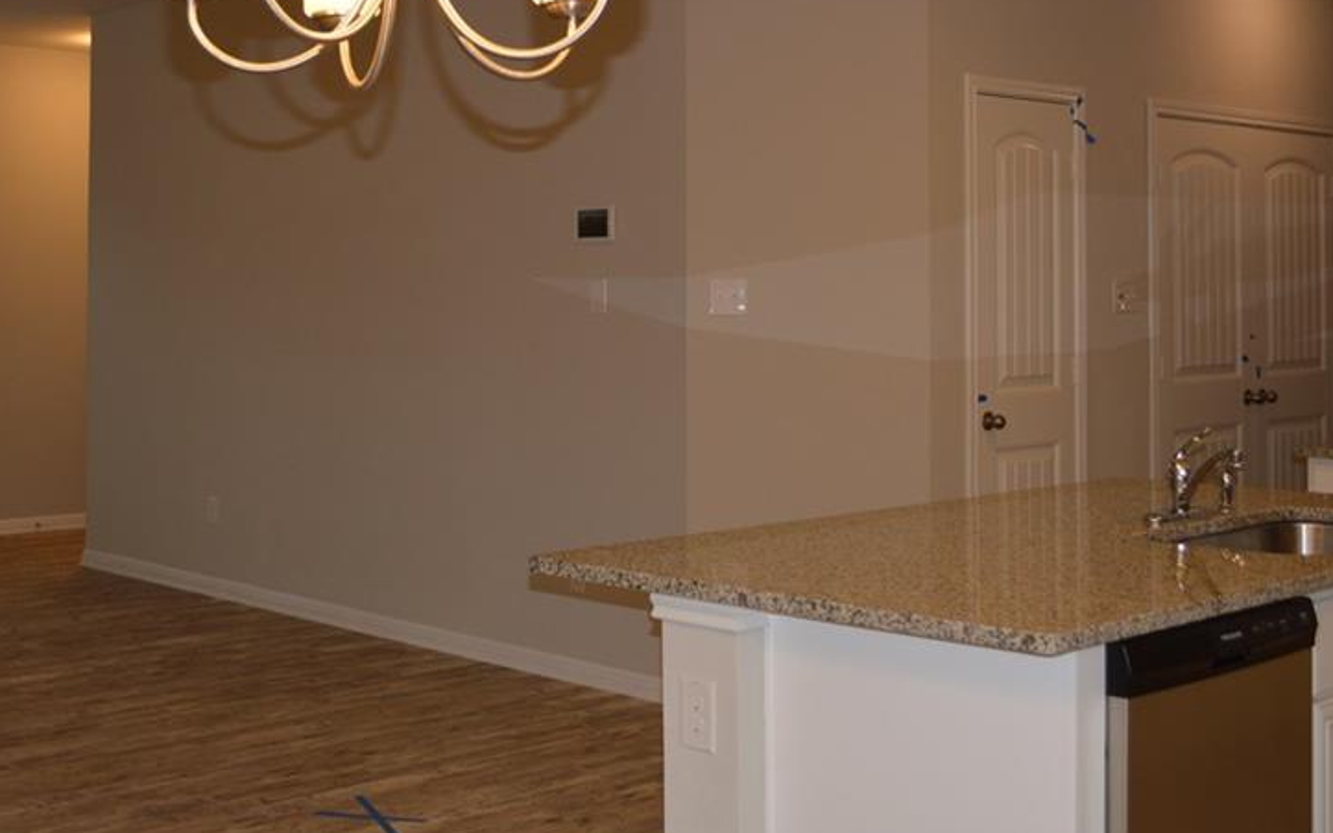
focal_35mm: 52
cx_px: 526
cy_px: 246
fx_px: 1889
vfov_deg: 24.7
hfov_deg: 38.7
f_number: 4
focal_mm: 24
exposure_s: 1/80
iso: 400
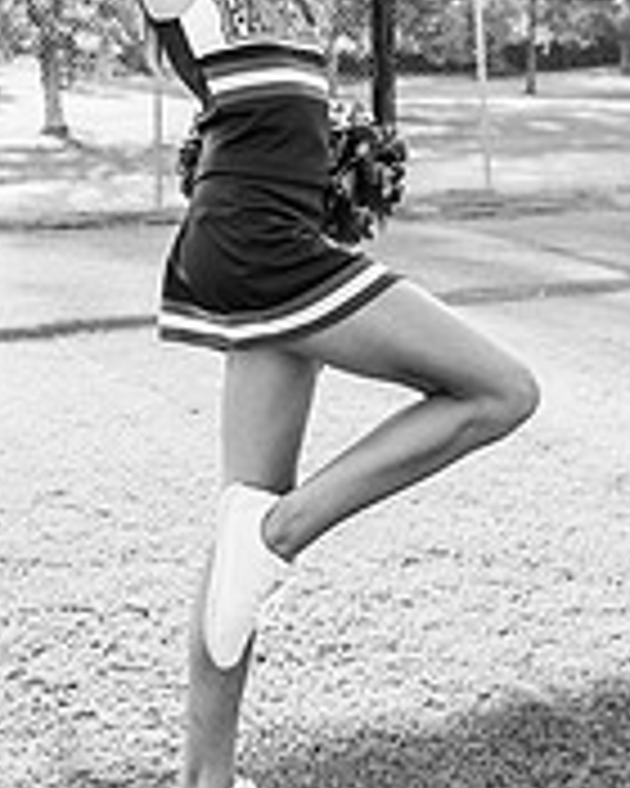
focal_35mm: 58
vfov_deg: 29.6
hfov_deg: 26.1
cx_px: 207
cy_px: -59
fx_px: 1352
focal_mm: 24
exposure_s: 1/500
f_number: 2.8
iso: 200
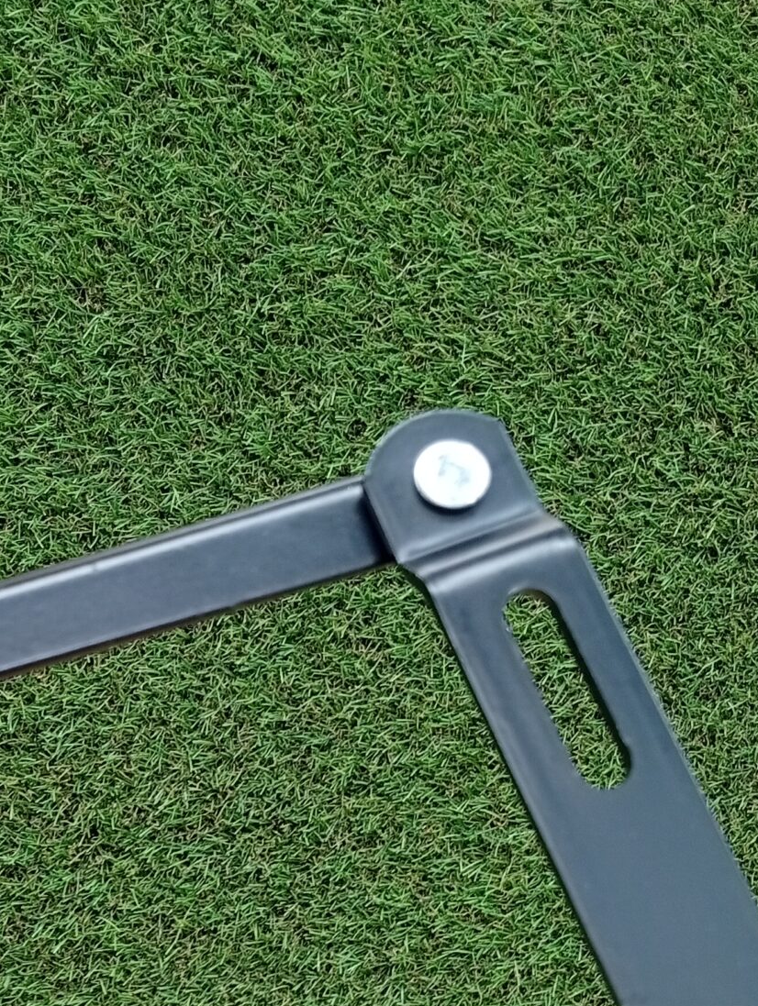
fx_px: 1835
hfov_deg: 22.4
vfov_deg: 29.4
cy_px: 910
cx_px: -12
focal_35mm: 63
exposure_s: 1/50
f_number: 1.8
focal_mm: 3.98
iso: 232
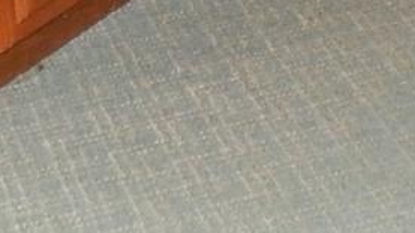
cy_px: -382
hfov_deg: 10.8
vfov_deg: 6.2
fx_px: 2036
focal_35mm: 185
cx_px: 781
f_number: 3
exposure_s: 1/30
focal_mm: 4
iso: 400
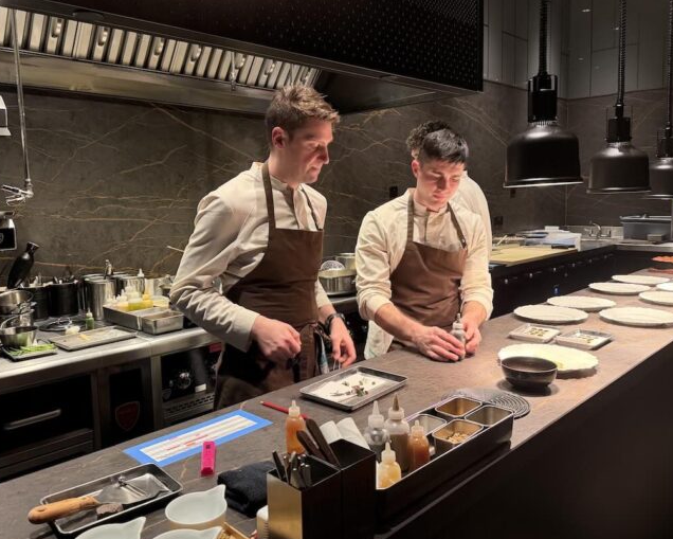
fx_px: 558
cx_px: 335
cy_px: 247
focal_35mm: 28
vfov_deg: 51.5
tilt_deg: -5.5
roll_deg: +1.4
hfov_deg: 62.2
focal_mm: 6.76
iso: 320
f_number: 1.78
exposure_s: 1/50
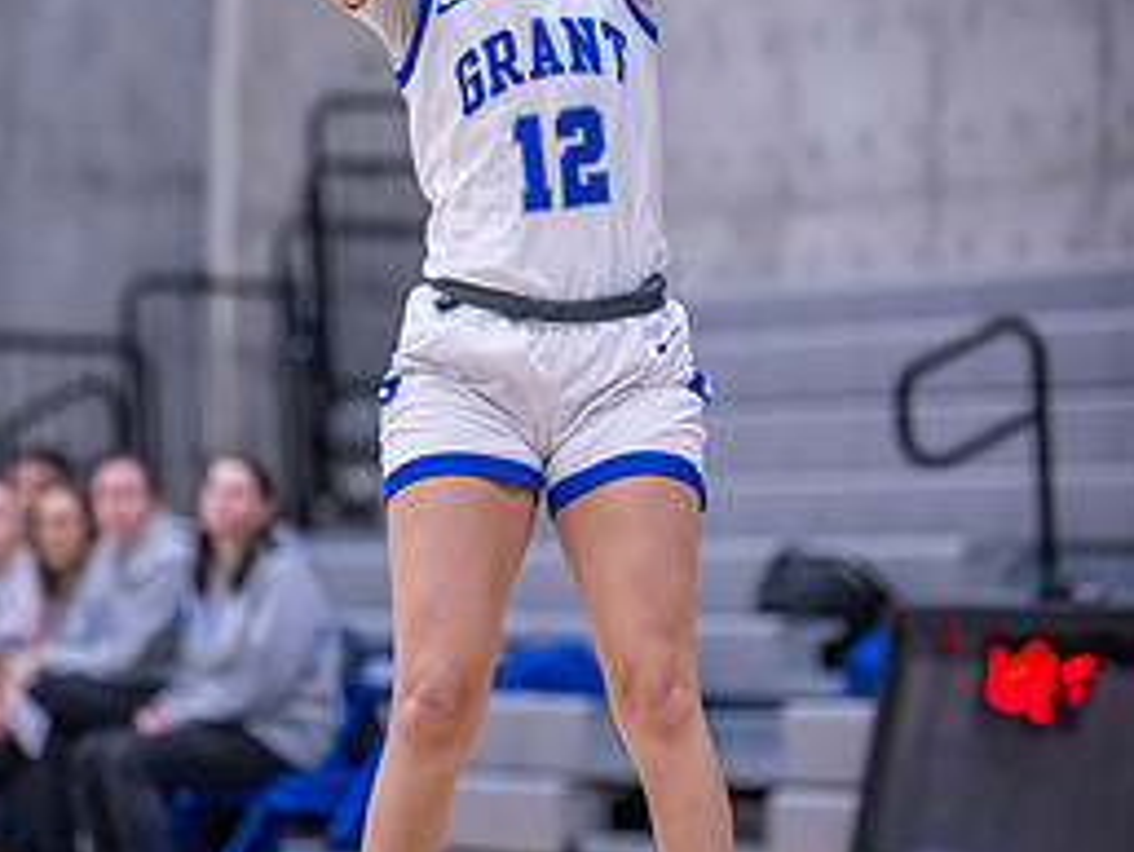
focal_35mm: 261
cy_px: 375
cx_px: 481
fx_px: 8554
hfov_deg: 7.6
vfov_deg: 5.7
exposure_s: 1/1000
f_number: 2.8
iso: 5000
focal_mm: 155
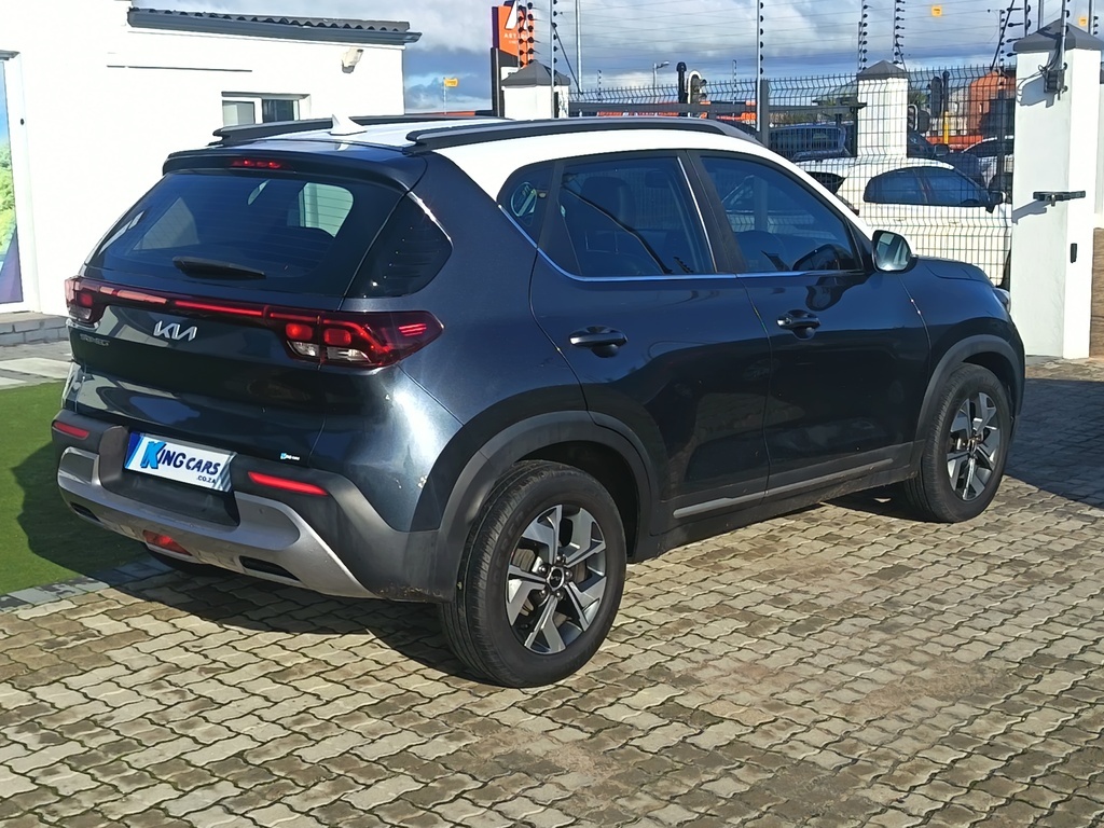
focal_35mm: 48
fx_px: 1531
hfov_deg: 39.7
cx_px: 552
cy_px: 414
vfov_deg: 30.3
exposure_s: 1/923
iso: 100
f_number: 1.75
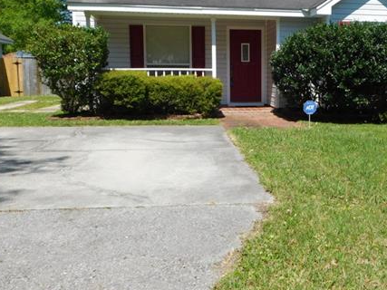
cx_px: 277
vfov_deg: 32.2
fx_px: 503
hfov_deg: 41.2
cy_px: 138
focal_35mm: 45
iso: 125
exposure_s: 1/1250
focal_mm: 5.3
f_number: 3.2
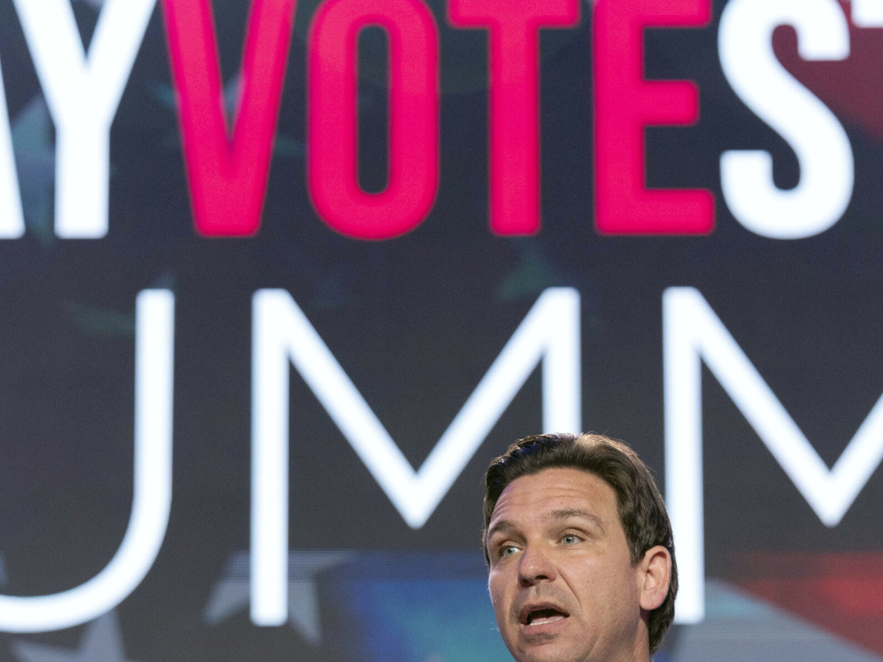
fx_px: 5050
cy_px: 440
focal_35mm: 198
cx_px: 493
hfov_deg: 10.0
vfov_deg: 7.5
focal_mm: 128
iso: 2500
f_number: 3.5
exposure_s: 1/400
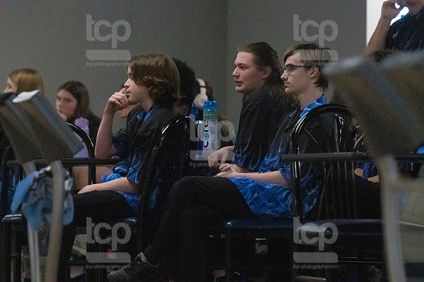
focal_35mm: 255
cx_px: 212
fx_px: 3002
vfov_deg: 5.4
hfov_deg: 8.1
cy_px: 141
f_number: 4
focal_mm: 170
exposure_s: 1/1250
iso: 10000
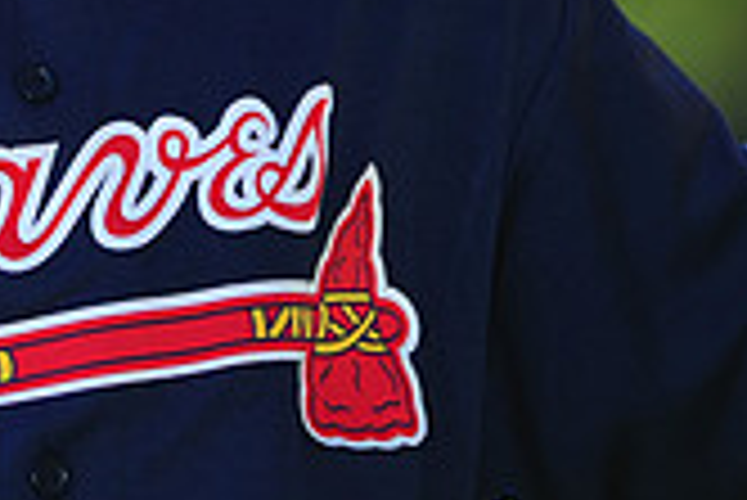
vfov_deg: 2.0
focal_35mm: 699
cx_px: -117
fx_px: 14517
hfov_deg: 2.9
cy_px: -284
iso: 200
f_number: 4.5
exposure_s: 1/640
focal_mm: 200
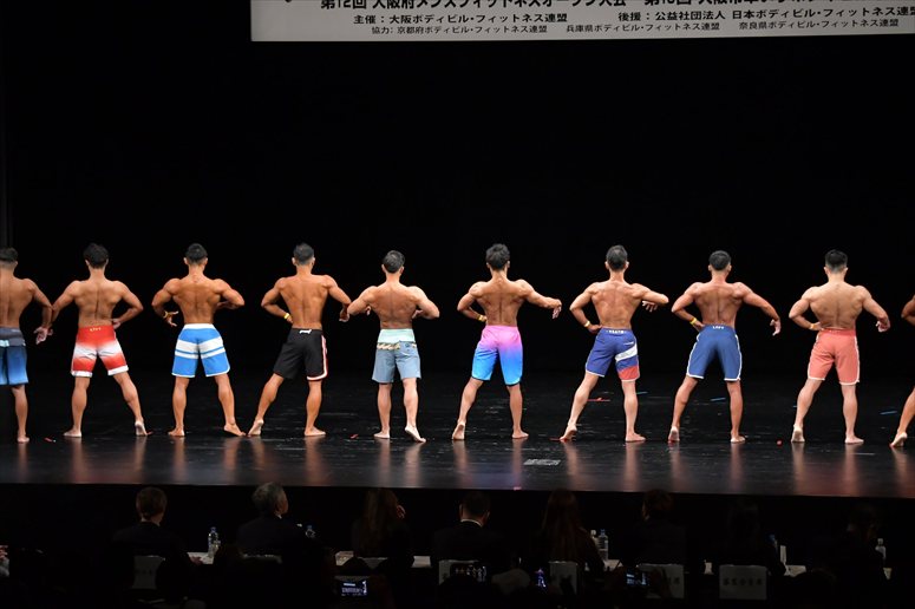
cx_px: 458
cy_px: 304
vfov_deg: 13.0
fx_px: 2667
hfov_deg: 19.5
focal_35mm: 105
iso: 3200
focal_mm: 70
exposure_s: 1/400
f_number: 5.6
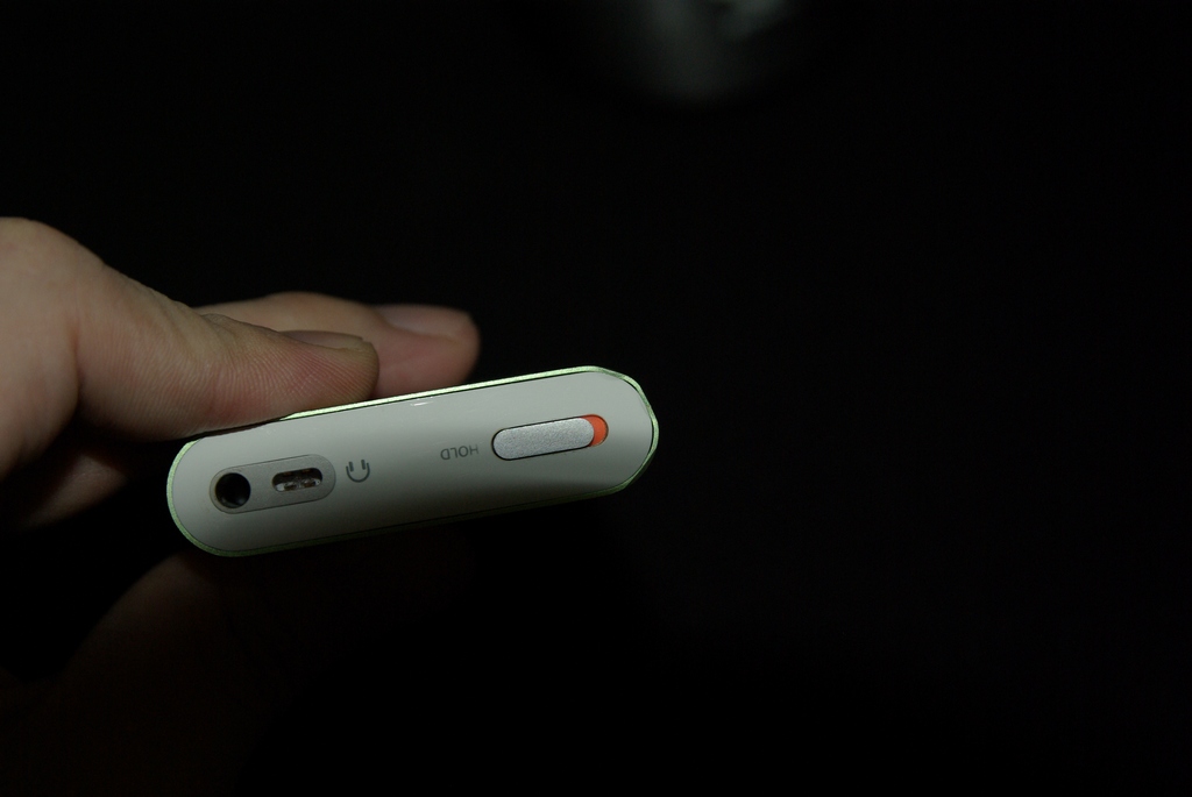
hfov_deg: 27.0
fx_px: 2486
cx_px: 596
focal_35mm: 75
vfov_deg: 18.2
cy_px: 398
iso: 400
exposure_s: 1/60
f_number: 5.6
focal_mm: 50
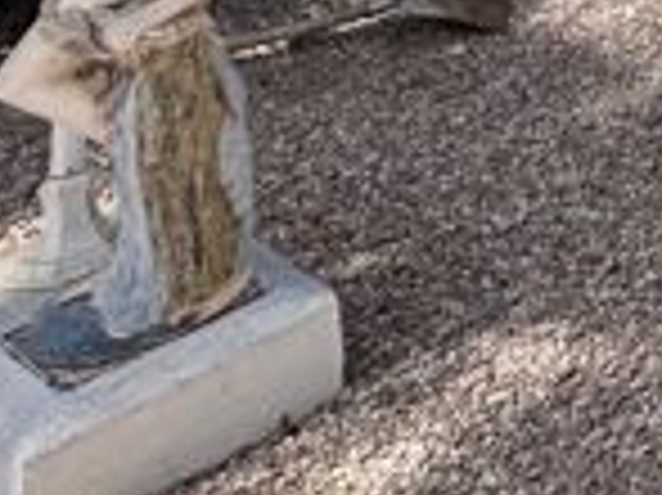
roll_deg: -1.1
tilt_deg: -0.4
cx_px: 1340
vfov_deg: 16.7
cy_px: -482
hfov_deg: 18.4
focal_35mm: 67
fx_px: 1280
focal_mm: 2.22
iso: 50
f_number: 2.2
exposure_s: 1/1715
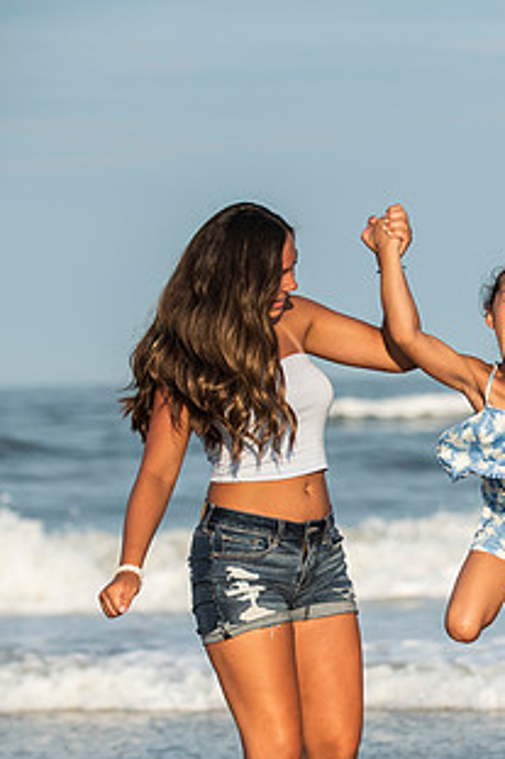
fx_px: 3855
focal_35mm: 183
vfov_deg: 11.2
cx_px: 464
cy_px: 448
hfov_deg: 7.5
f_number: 3.2
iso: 250
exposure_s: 1/4000
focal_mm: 98
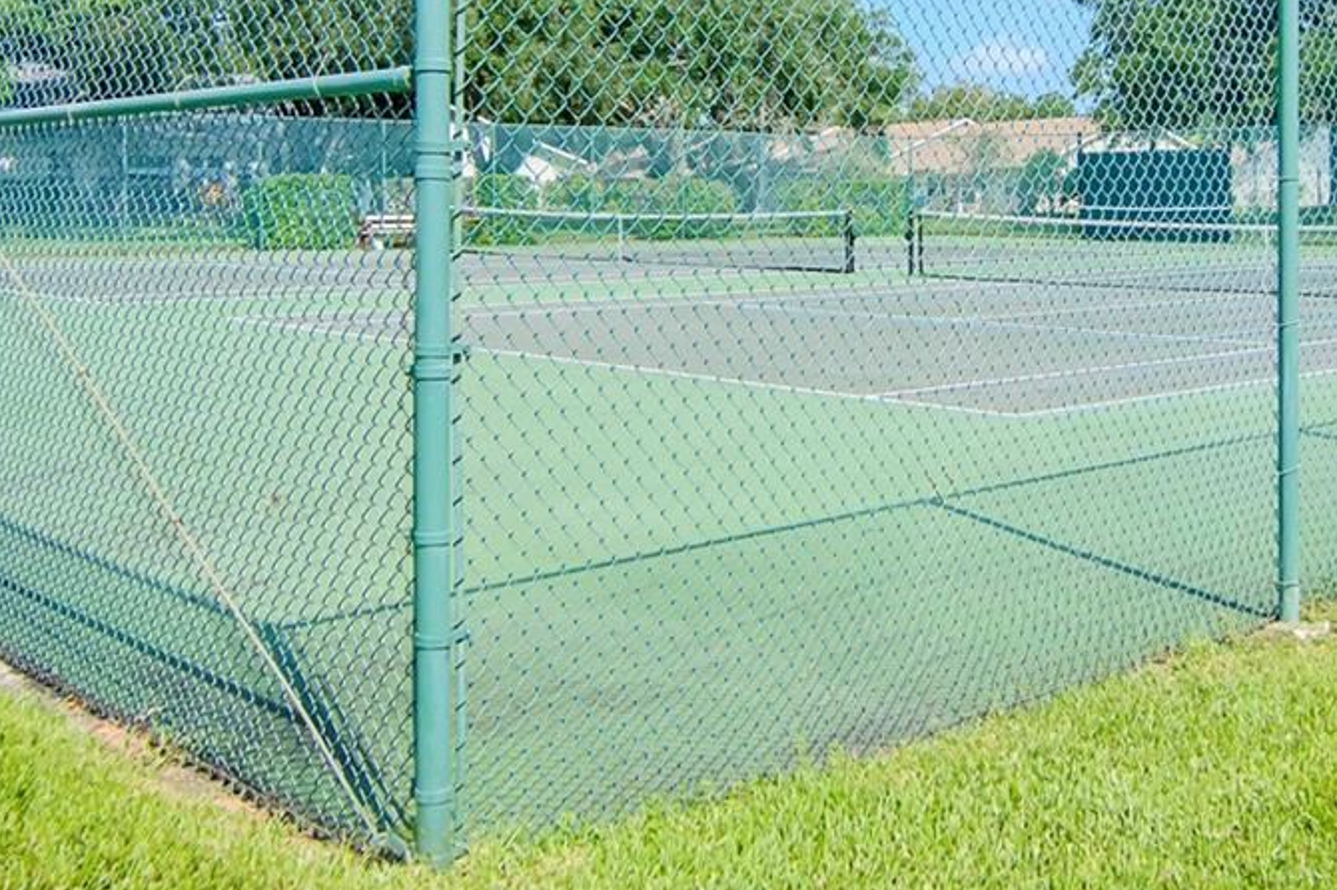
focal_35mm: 43
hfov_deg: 45.1
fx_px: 1596
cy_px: 184
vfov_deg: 30.4
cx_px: 820
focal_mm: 12
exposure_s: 1/3200
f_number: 5
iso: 640
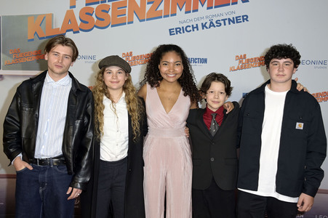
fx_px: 401
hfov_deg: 44.5
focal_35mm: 44
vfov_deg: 30.5
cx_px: 164
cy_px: 109
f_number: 5.6
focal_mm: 44
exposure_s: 1/250
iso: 640
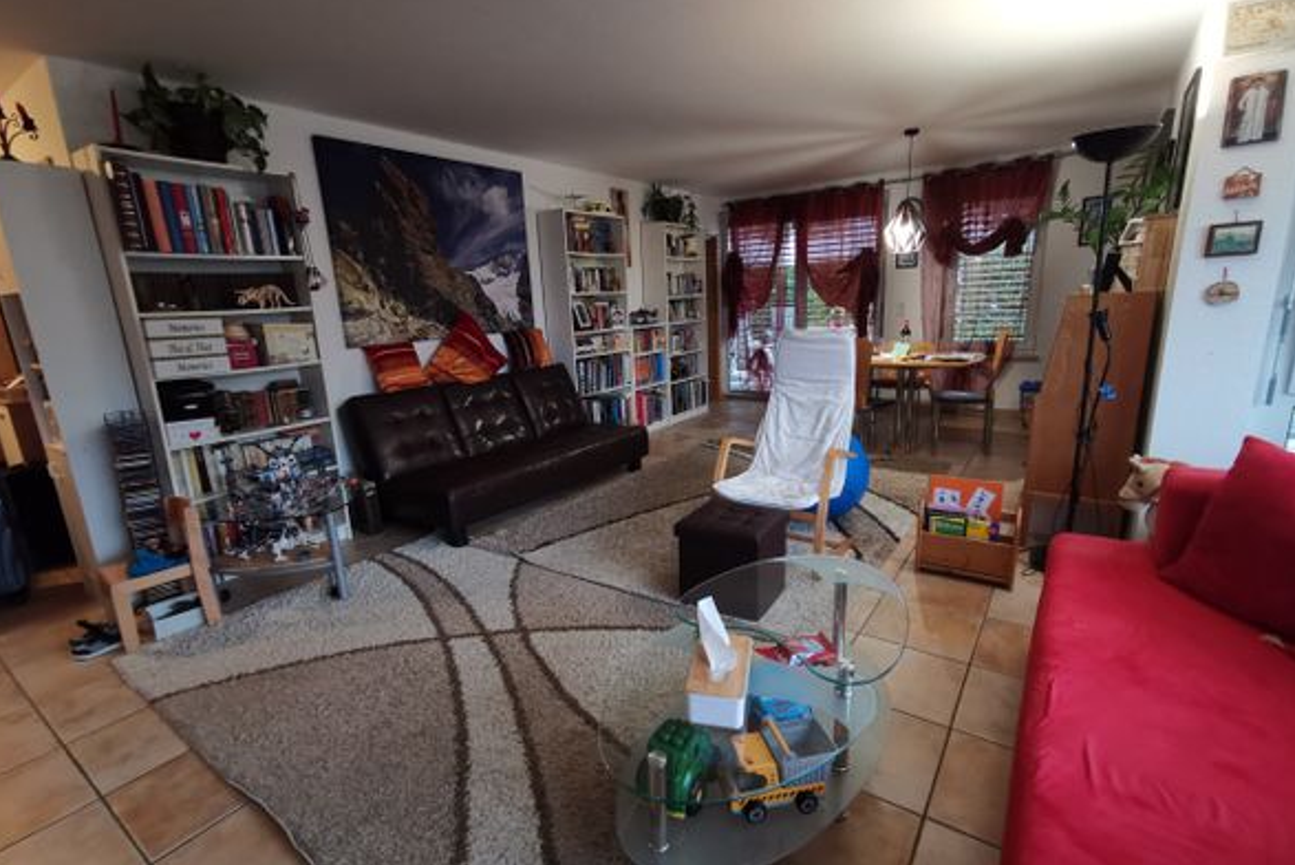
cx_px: 640
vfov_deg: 70.5
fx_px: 612
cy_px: 446
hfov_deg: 93.2
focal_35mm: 17
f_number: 2.2
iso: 500
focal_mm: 2.35
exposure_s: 1/33.3
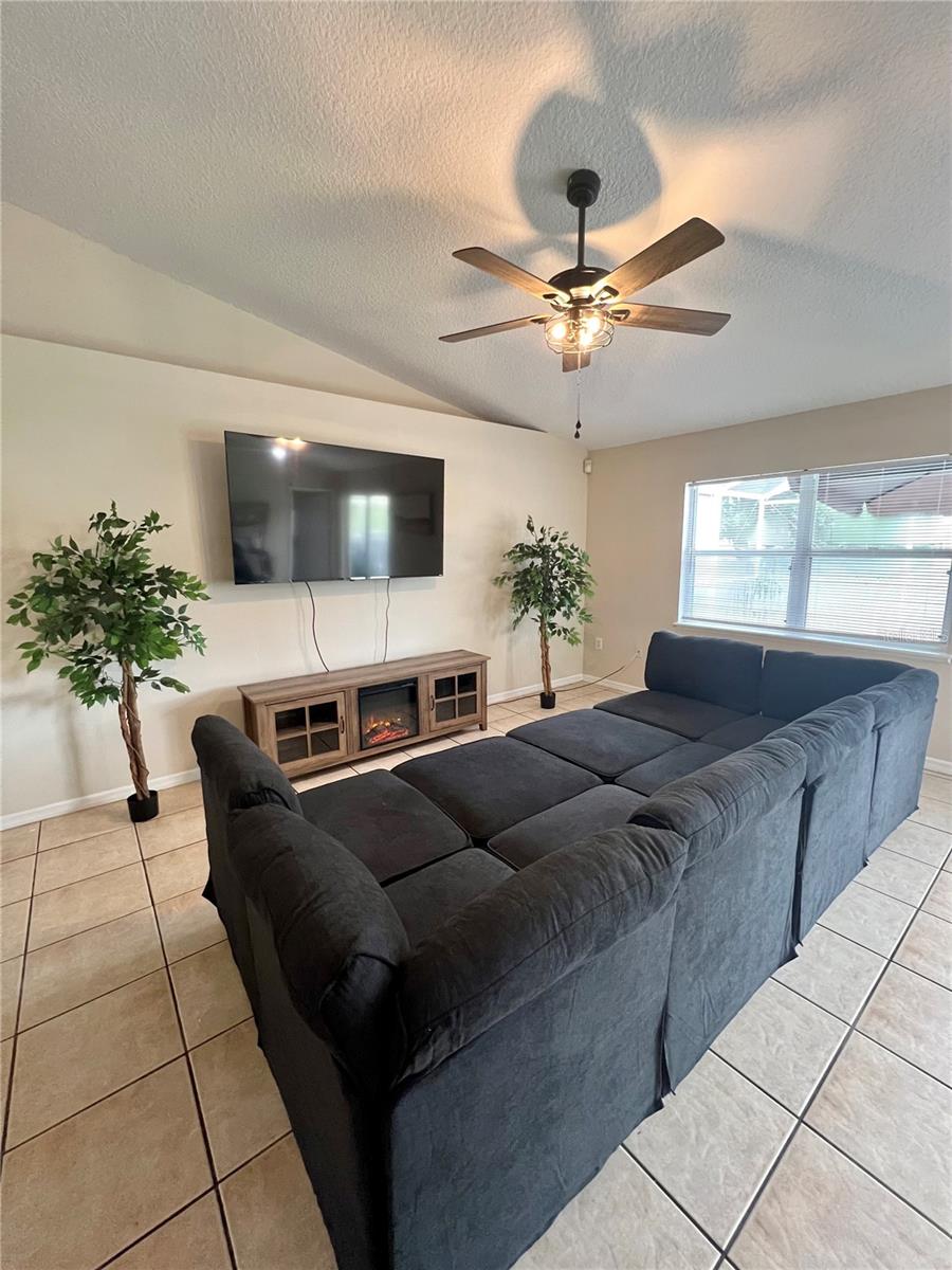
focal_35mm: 13
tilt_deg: -10.3
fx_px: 477
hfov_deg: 89.9
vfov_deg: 106.2
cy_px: 635
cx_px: 476
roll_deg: +0.7
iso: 400
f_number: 1.8
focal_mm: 1.57
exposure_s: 1/60
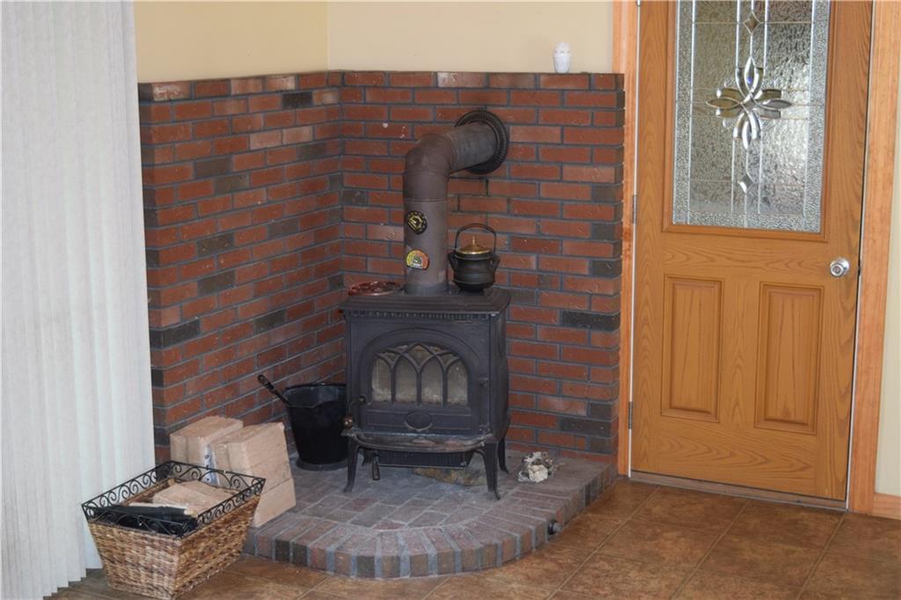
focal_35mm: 54
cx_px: 450
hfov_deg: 36.9
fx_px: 1351
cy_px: 300
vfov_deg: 25.0
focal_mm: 36
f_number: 4.8
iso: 800
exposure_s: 1/80
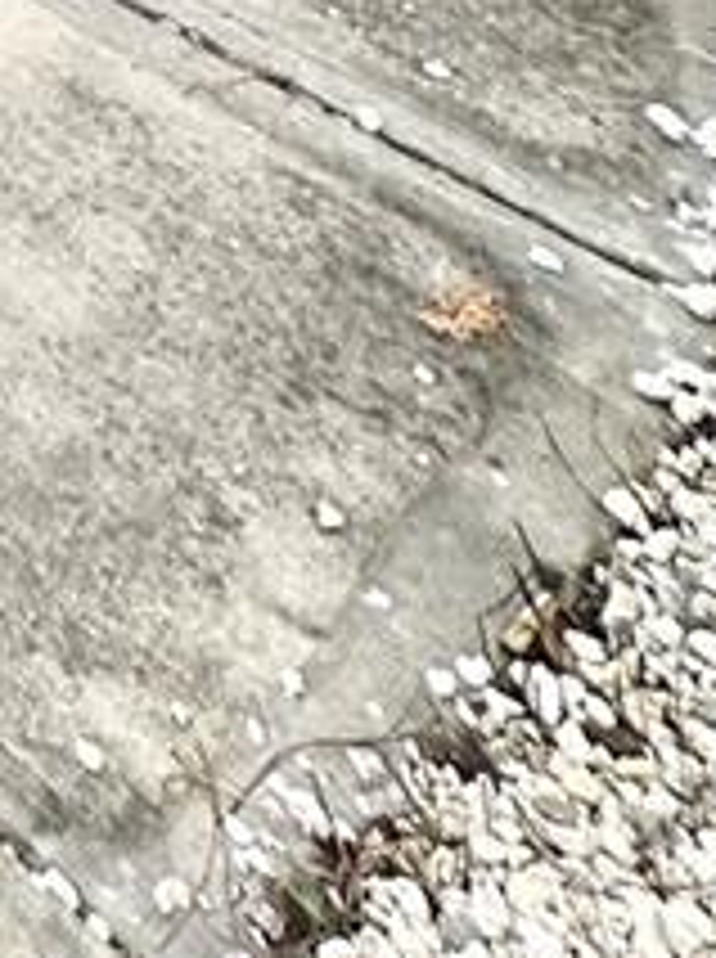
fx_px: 2185
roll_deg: +0.3
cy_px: -1673
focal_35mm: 79
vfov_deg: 12.9
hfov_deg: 12.7
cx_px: -1157
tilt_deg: +1.9
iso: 40
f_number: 2.2
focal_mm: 2.22
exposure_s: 1/282
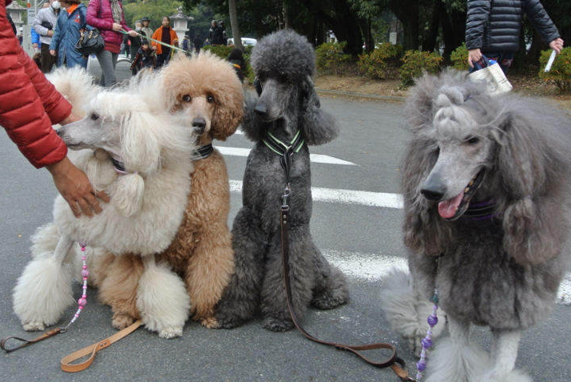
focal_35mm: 47
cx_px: 260
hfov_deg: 41.8
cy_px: 187
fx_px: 747
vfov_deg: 28.7
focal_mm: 15.7
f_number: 4.5
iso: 200
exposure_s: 1/200
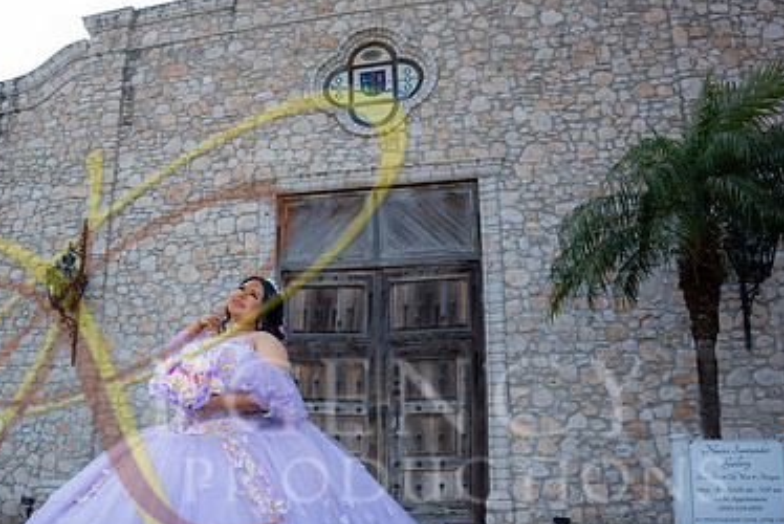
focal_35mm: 31
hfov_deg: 58.4
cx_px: 241
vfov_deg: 41.8
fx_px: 676
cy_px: 353
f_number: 2.8
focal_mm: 20
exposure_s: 1/800
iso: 125
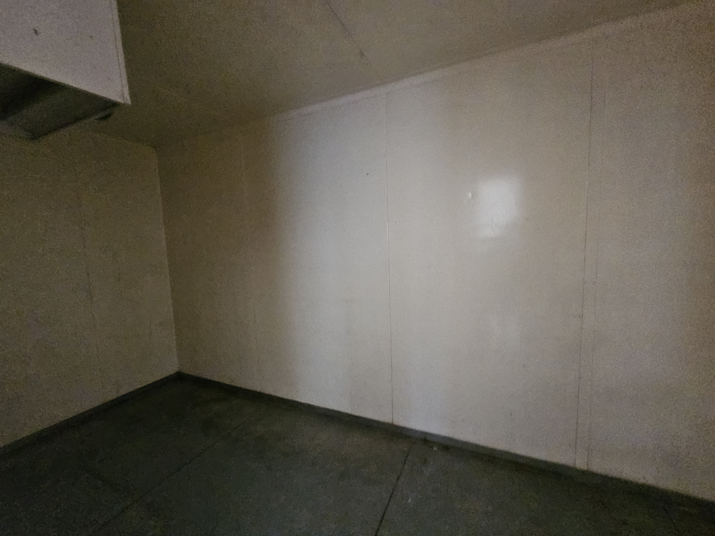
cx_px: 358
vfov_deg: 89.9
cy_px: 268
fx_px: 269
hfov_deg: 106.2
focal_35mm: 13
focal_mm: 2.2
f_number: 2.2
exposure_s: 1/25
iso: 1000
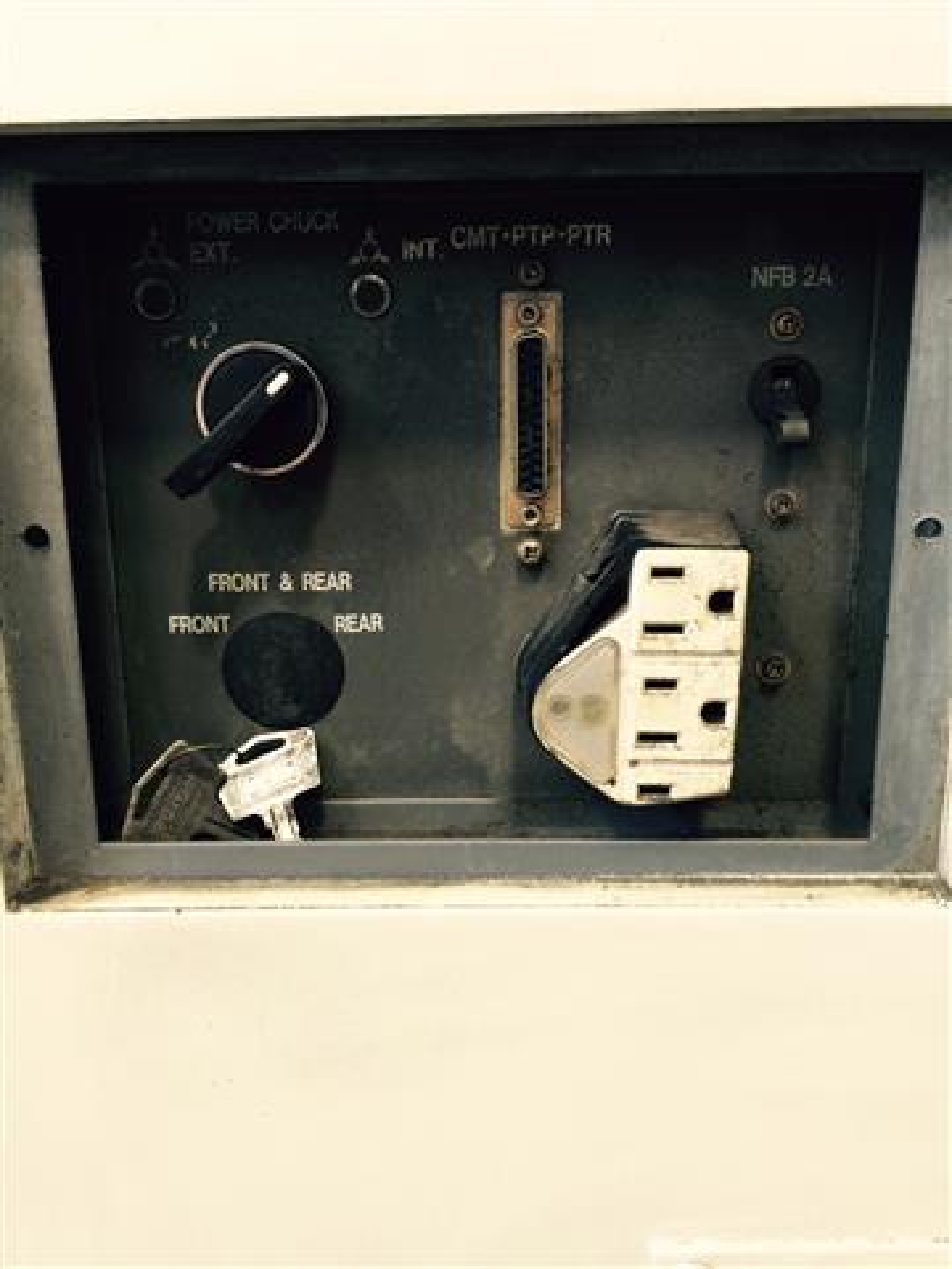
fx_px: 1063
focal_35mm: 29
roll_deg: +0.5
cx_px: 476
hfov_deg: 48.2
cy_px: 634
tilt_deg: -14.2
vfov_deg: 61.7
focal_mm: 4.15
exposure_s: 1/15
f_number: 2.2
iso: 64
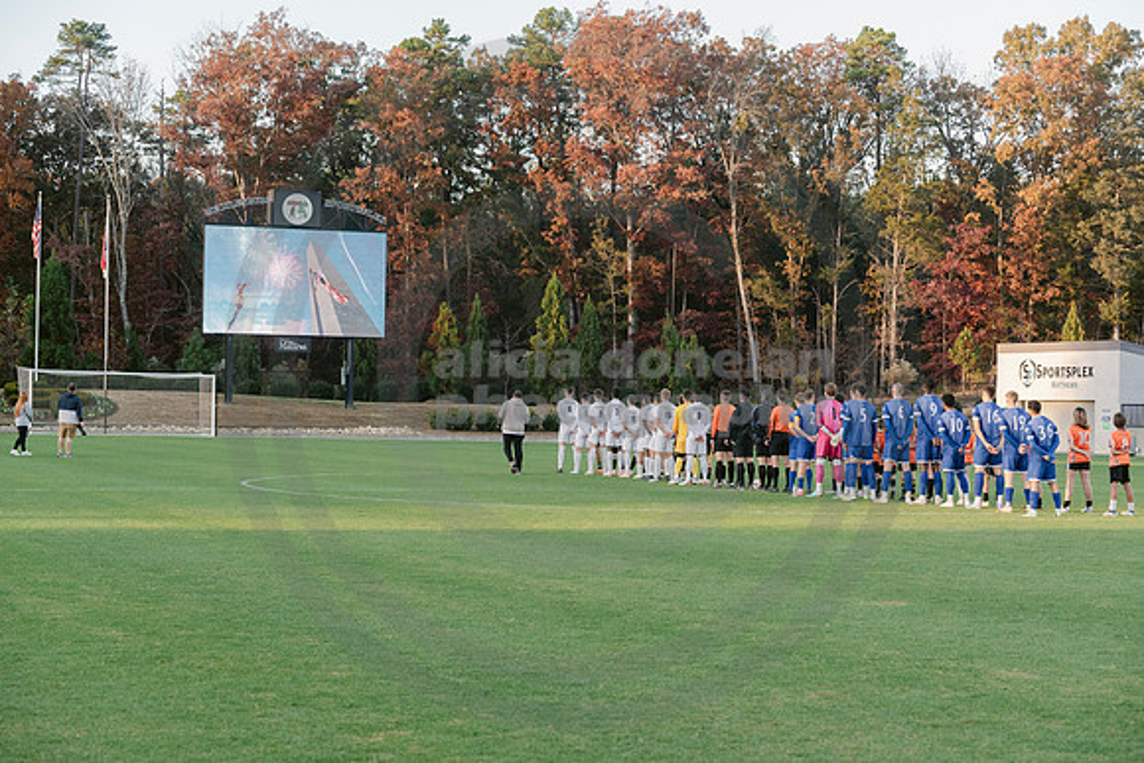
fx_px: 2225
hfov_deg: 28.8
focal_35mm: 70
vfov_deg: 19.5
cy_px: 382
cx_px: 572
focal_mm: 70
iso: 1250
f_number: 5
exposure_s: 1/640
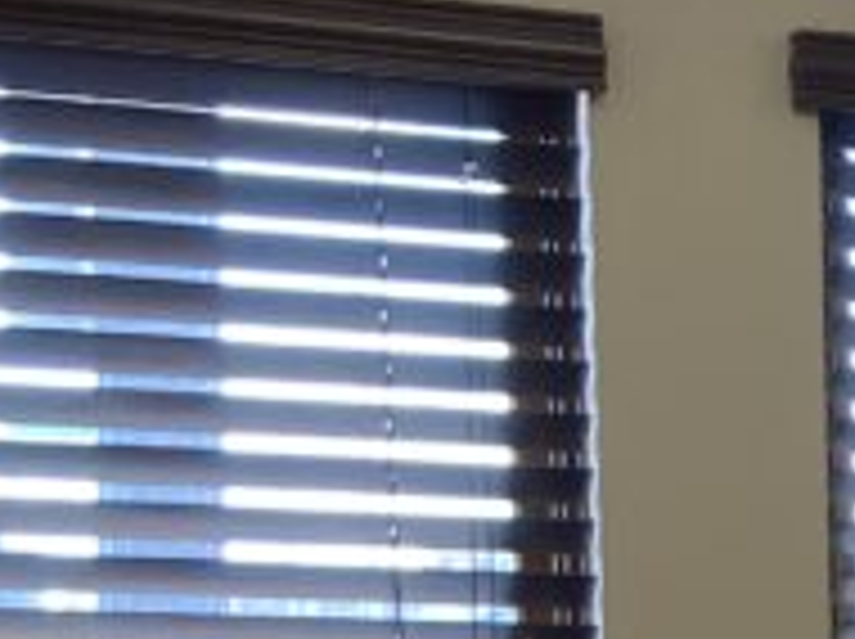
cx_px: 2187
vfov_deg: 9.4
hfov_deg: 10.7
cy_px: 1130
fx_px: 3725
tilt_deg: -5.5
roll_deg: -0.6
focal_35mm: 151
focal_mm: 3.99
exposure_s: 1/120
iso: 50
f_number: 1.8
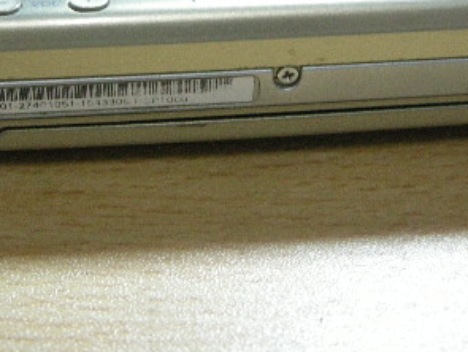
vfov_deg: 18.4
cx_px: 222
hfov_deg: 25.0
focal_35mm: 78
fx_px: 1056
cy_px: -2
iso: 400
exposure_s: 1/25.2
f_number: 2.7
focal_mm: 7.5
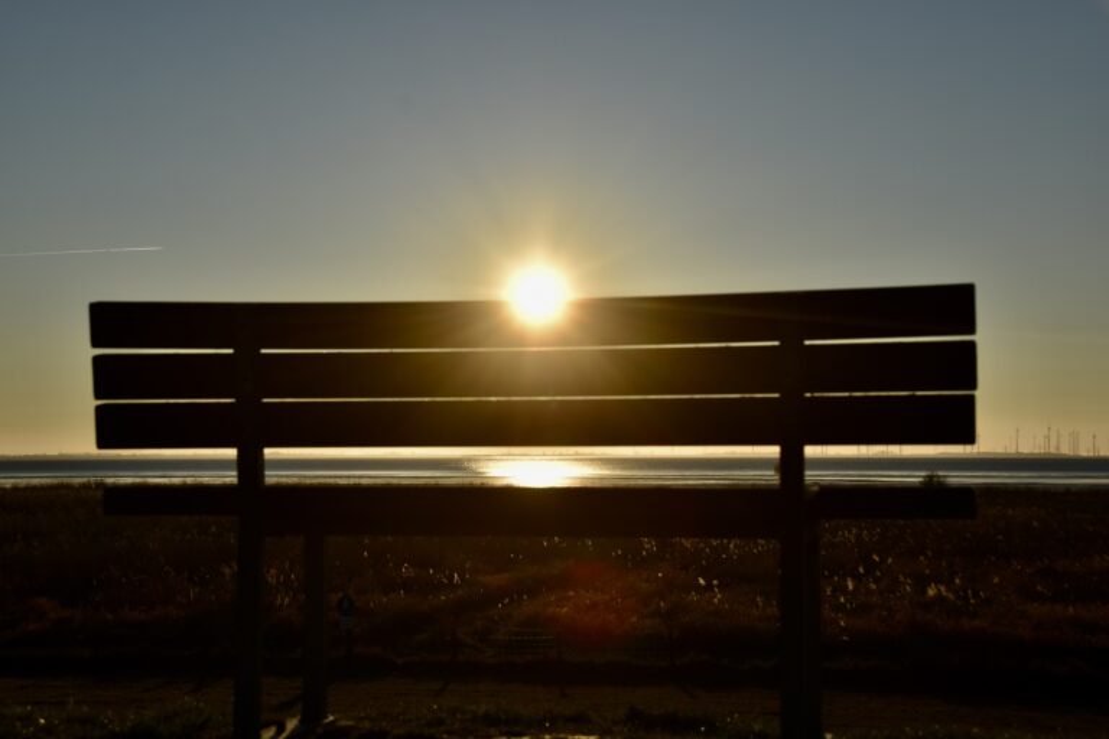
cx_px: 554
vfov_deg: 22.6
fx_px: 1848
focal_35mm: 60
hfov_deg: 33.4
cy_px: 370
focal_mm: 40
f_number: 8
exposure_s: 1/2000
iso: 100
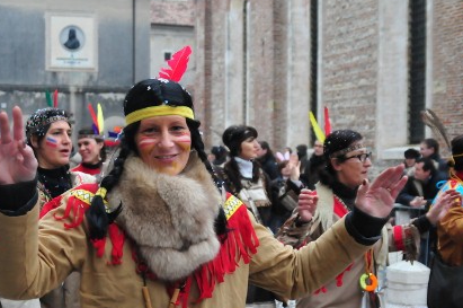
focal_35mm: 56
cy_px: 204
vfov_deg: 24.0
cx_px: 136
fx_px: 719
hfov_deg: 35.2
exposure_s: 1/500
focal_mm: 24
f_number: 3.2
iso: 1600
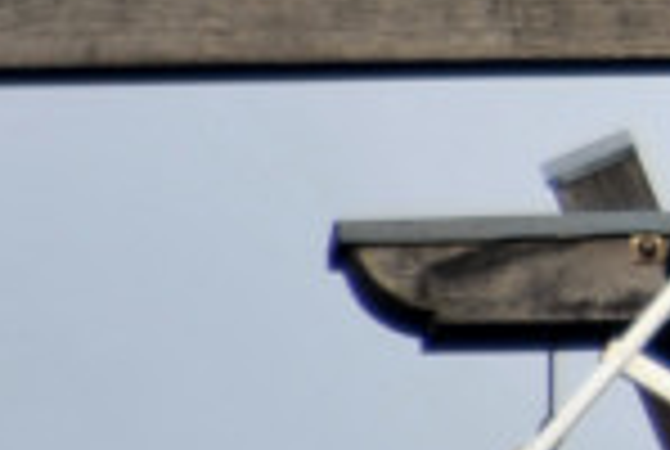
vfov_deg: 0.7
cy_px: -520
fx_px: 38303
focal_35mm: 2054
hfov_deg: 1.0
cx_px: 2140
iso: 200
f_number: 6.3
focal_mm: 300
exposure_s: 1/160
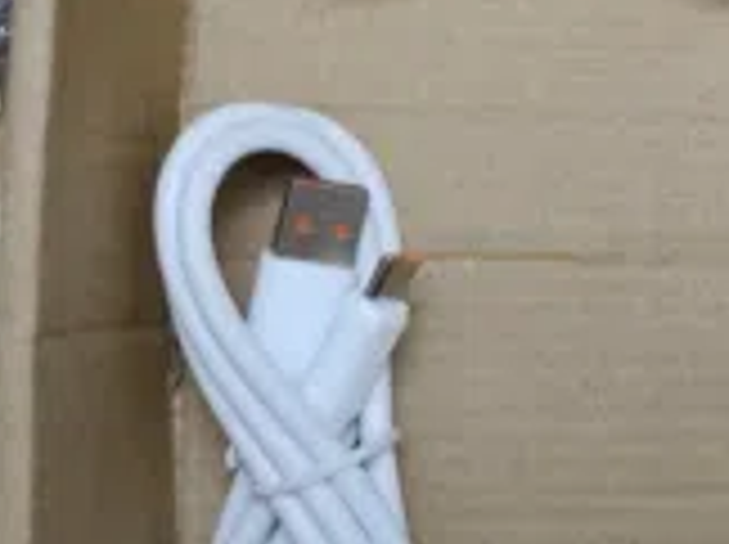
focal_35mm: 91
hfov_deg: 20.6
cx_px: 788
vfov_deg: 16.0
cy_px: 45
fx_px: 1914
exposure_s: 1/33.3
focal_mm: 6.19
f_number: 1.65
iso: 640
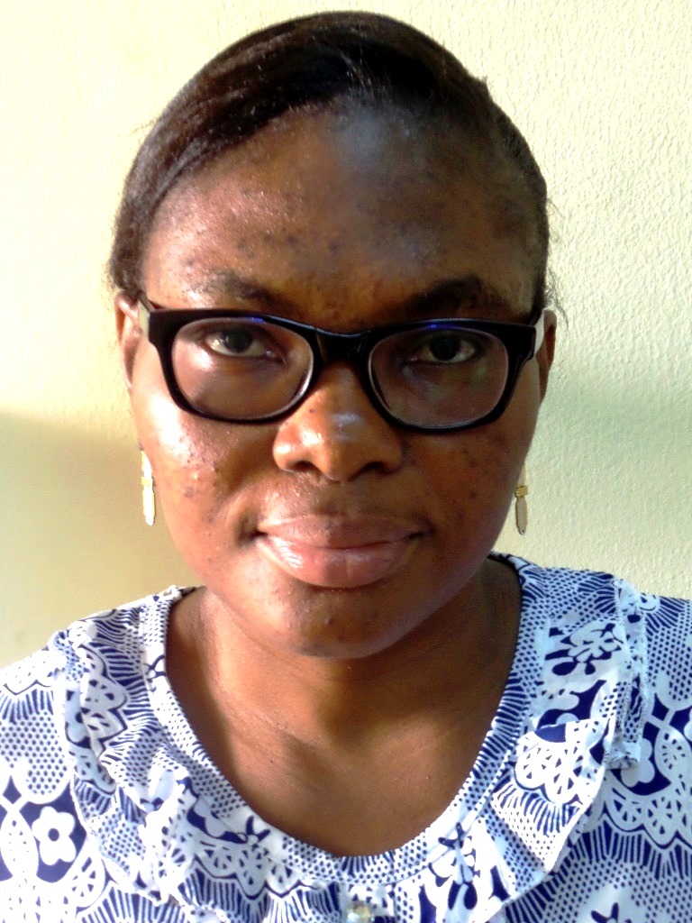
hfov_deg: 18.9
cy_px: 462
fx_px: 2079
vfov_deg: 25.0
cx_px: 346
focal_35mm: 78
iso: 400
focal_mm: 13.9
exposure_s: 1/15
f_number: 3.8
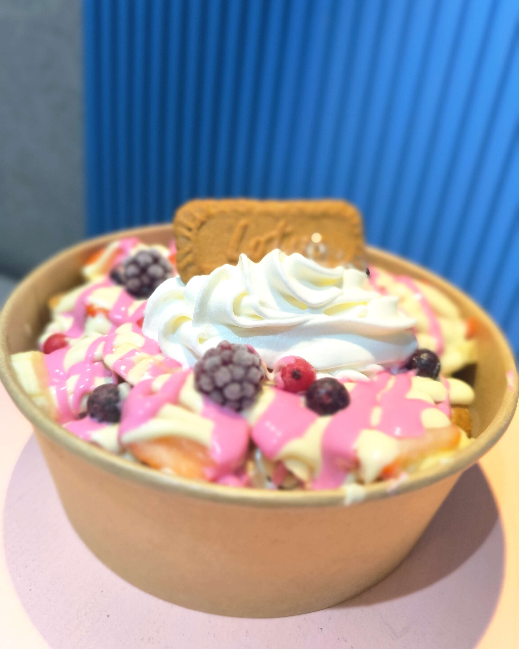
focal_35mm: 24
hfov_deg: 58.8
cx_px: 260
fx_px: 461
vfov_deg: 70.2
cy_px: 304
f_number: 1.65
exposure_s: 1/100
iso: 800
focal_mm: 6.14
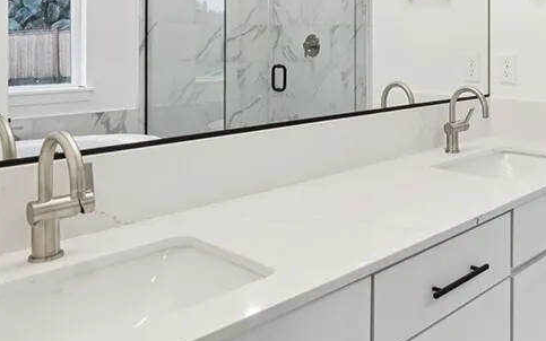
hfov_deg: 46.4
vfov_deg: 31.9
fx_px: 566
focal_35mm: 38
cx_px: 494
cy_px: 30
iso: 500
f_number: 9
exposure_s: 1/30
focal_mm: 10
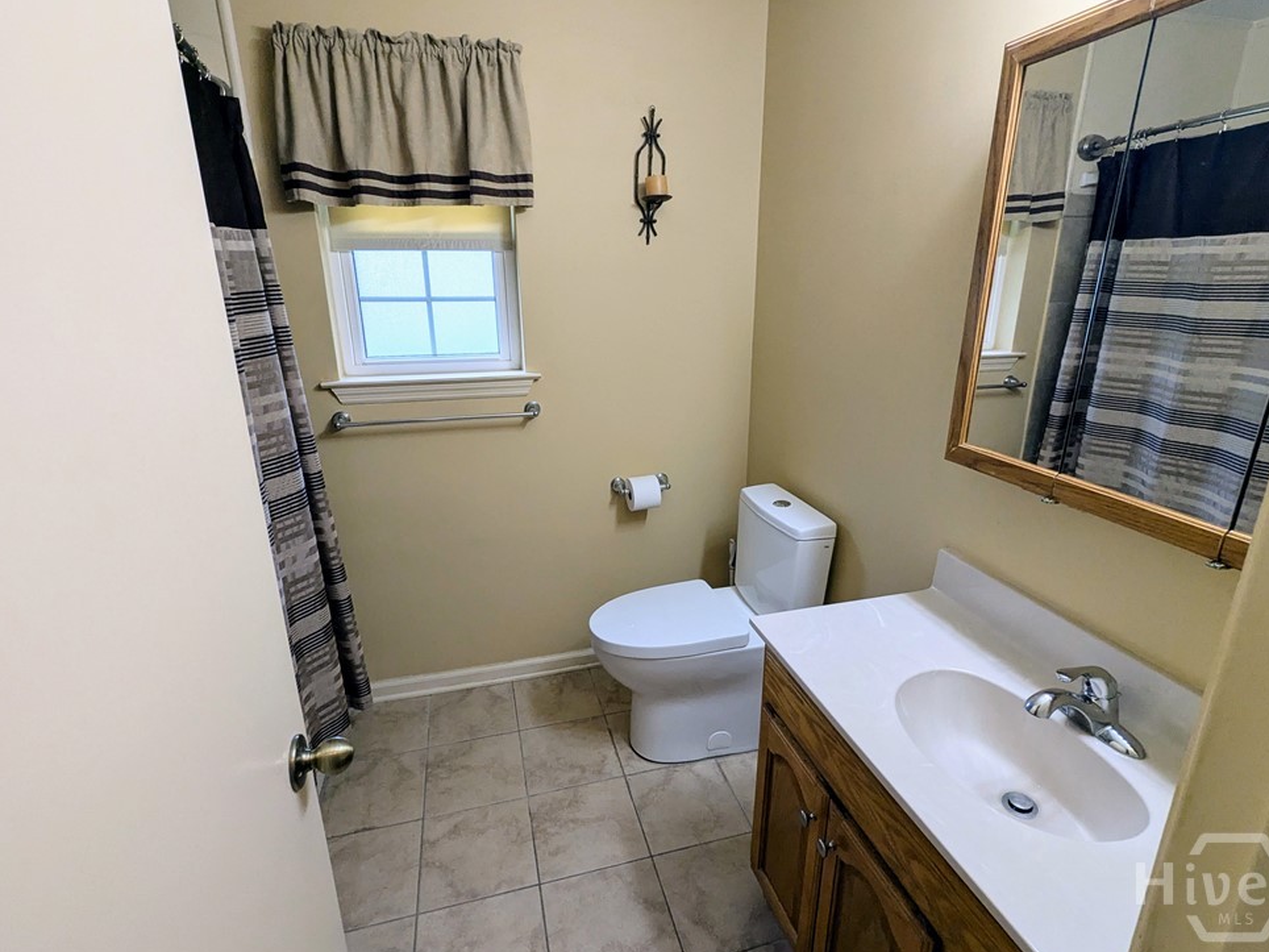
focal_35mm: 17
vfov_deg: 74.7
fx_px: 623
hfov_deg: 91.0
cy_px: 483
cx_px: 642
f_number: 2.2
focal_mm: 2.35
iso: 188
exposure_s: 1/120
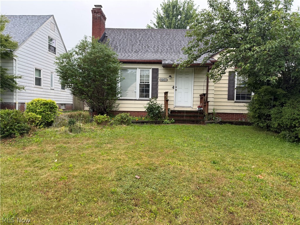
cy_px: 112
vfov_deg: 56.8
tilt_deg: -3.2
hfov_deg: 71.6
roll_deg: -1.1
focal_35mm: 24
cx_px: 150
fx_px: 208
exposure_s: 1/175
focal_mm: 6.76
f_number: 1.78
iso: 80
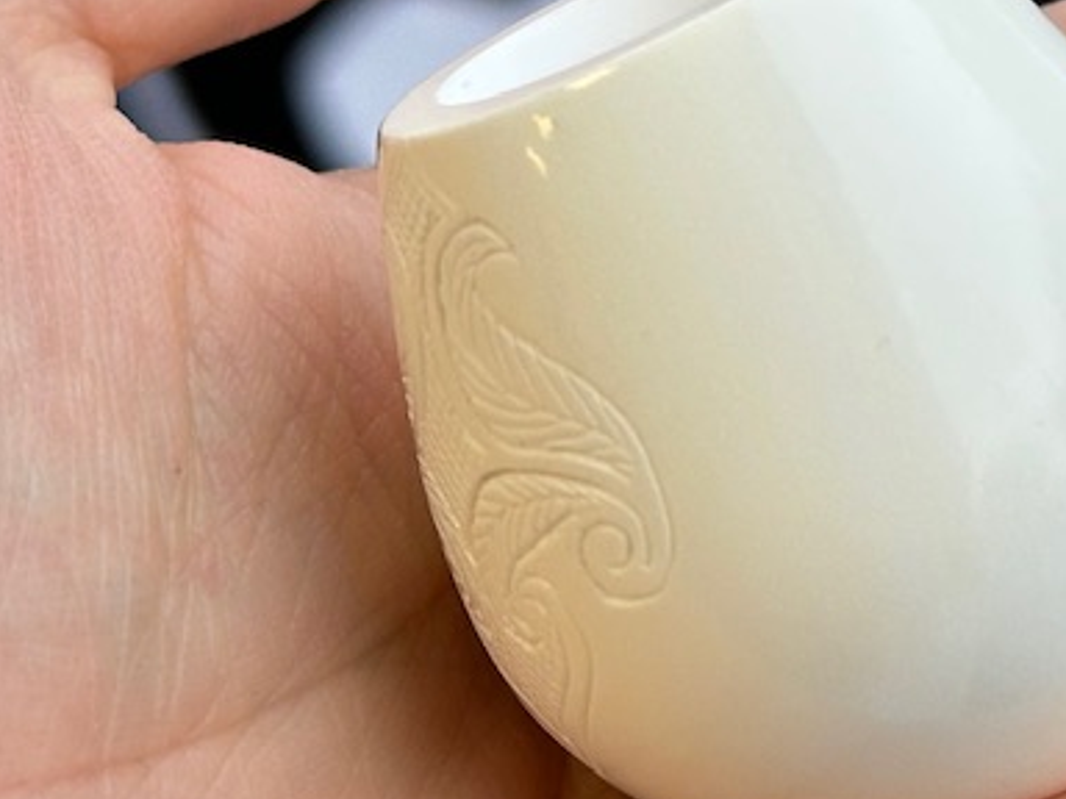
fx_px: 4927
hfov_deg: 11.9
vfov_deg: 9.2
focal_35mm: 160
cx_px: 1449
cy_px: -141
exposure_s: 1/100
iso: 64
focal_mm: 6.86
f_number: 1.78
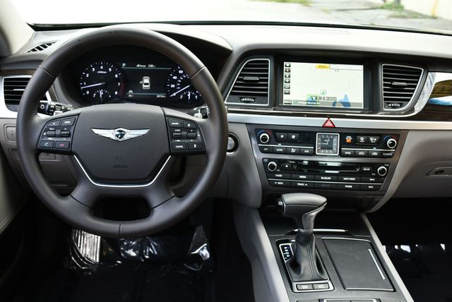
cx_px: 226
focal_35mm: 36
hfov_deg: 53.1
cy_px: 151
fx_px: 452
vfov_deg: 36.9
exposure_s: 1/250
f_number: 3.5
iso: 640
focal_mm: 18
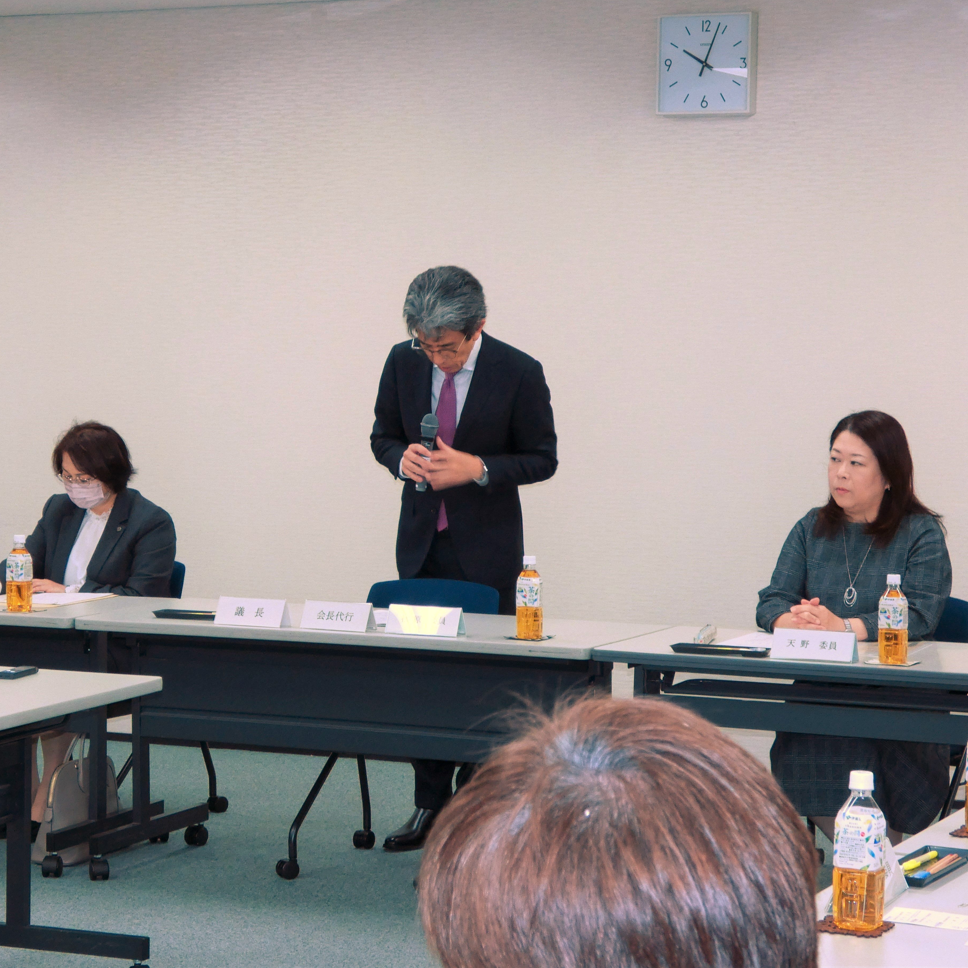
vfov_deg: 19.7
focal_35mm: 88
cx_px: 376
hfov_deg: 19.7
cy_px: 482
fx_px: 2784
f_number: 4.4
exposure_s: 1/60
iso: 250
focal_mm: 13.3
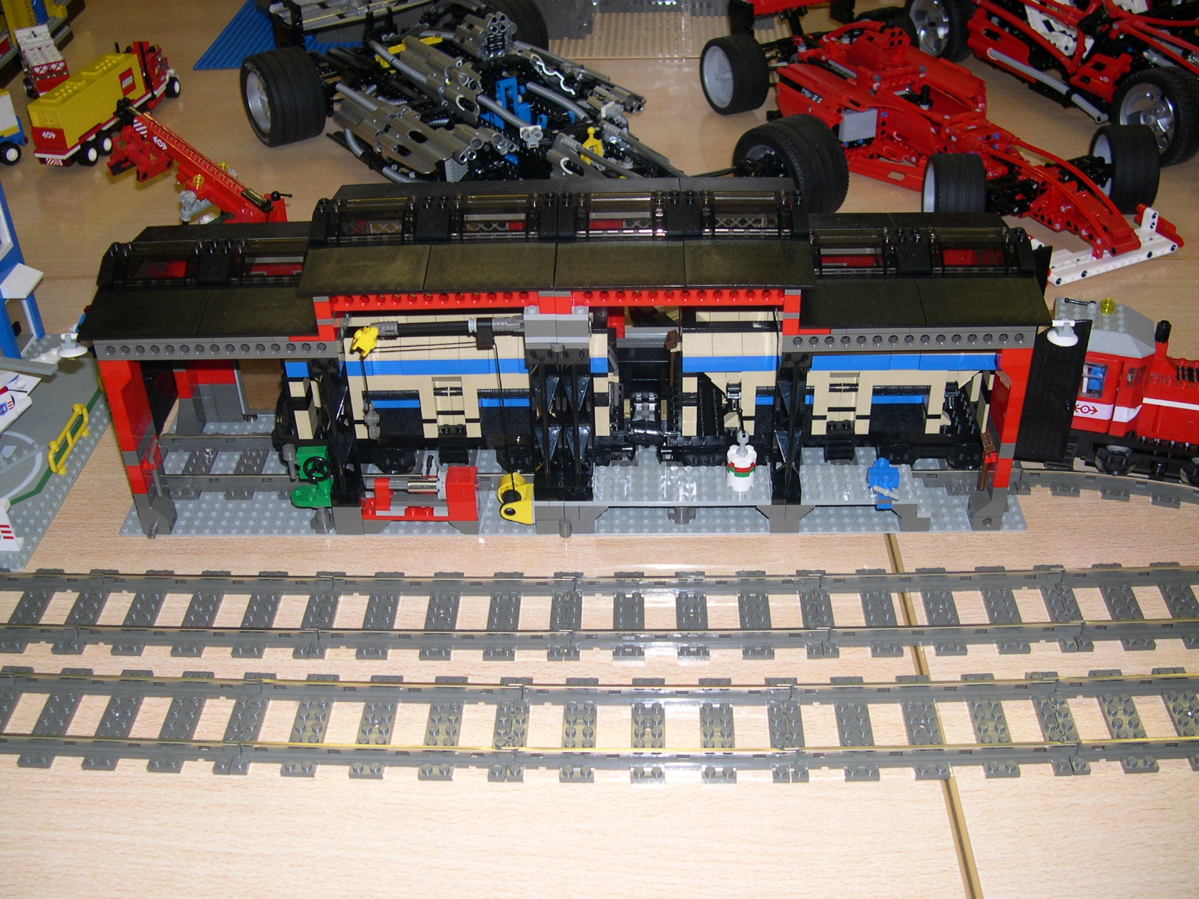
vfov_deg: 37.7
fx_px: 1316
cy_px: 450
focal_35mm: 38
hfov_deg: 49.0
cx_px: 600
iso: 100
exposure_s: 1/60
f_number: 2.8
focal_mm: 8
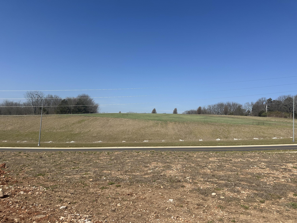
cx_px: 148
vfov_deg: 56.8
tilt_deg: +5.0
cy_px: 112
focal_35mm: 24
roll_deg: -2.2
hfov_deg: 71.6
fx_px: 206
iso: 80
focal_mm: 6.86
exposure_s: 1/7042
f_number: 1.78
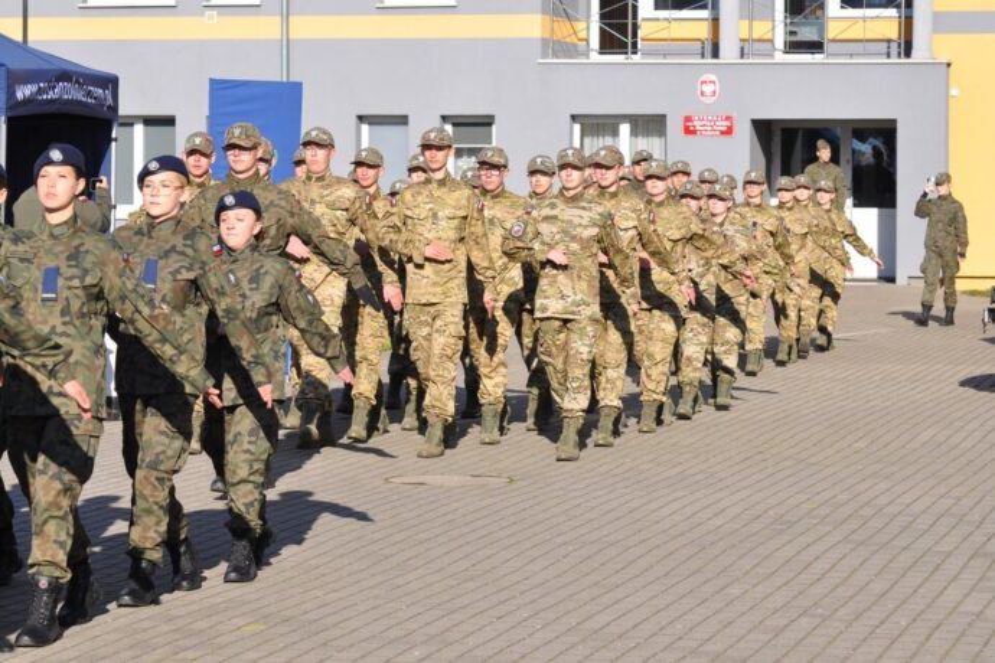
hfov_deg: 16.1
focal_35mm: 128
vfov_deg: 10.8
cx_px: 498
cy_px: 332
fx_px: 3524
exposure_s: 1/320
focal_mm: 85
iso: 200
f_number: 9
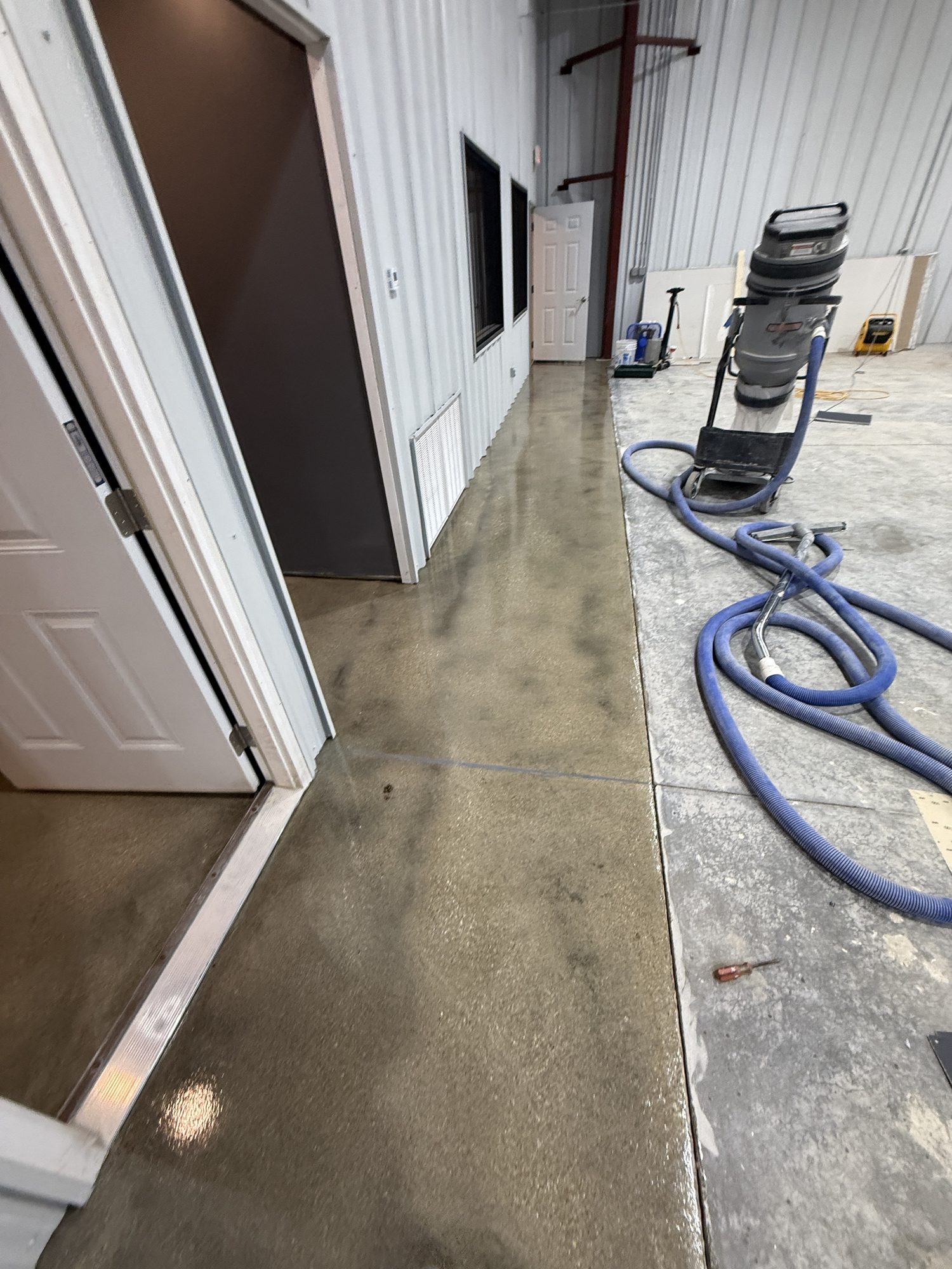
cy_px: 634
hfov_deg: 85.7
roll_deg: +7.5
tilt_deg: -31.3
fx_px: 513
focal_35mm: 14
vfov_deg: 102.1
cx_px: 476
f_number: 2.2
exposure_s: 1/120
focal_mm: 2.22
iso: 160
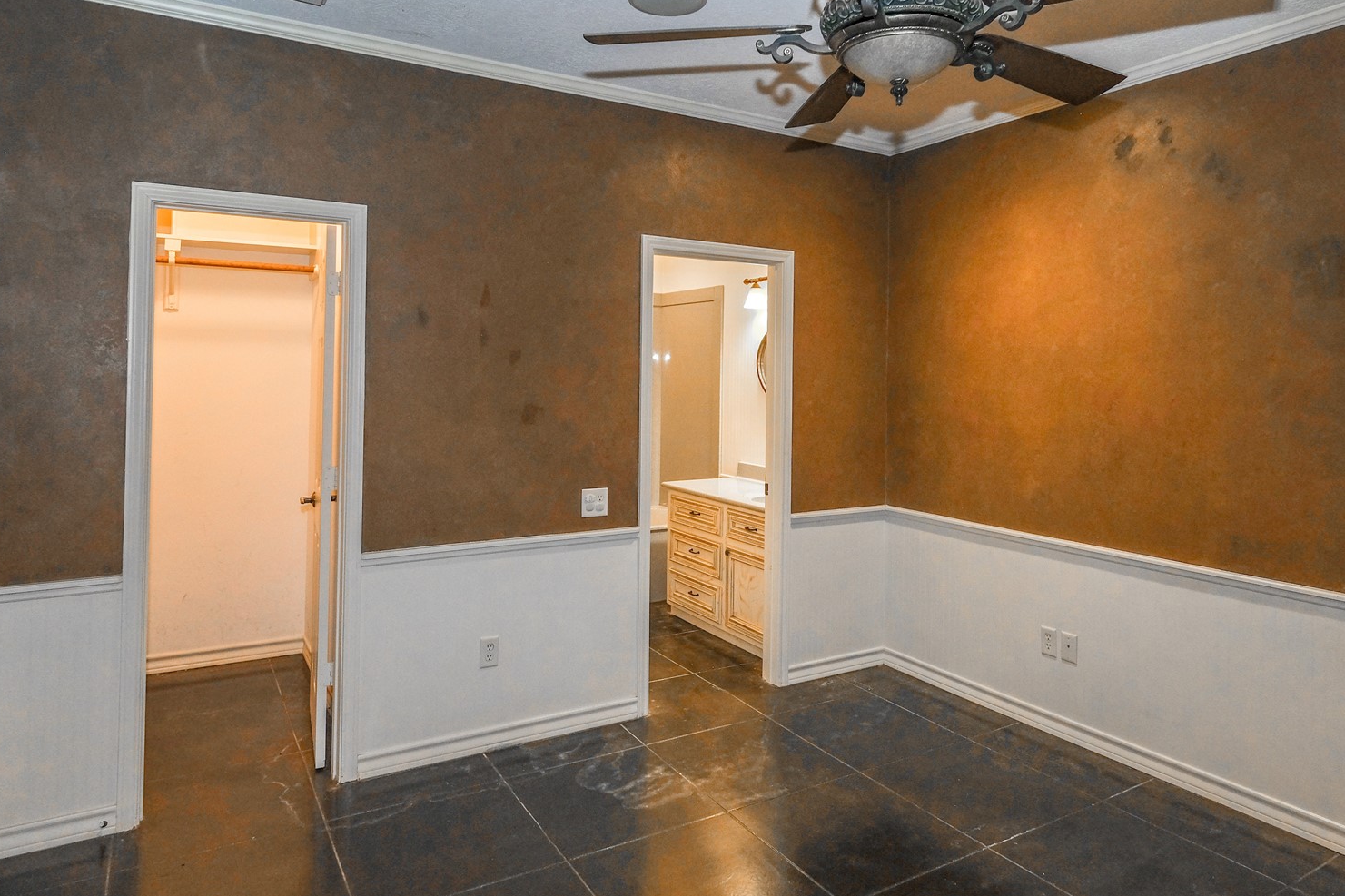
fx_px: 822
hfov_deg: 78.6
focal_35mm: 22
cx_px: 684
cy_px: 361
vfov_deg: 56.8
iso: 1000
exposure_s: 1/30
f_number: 5
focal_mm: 10
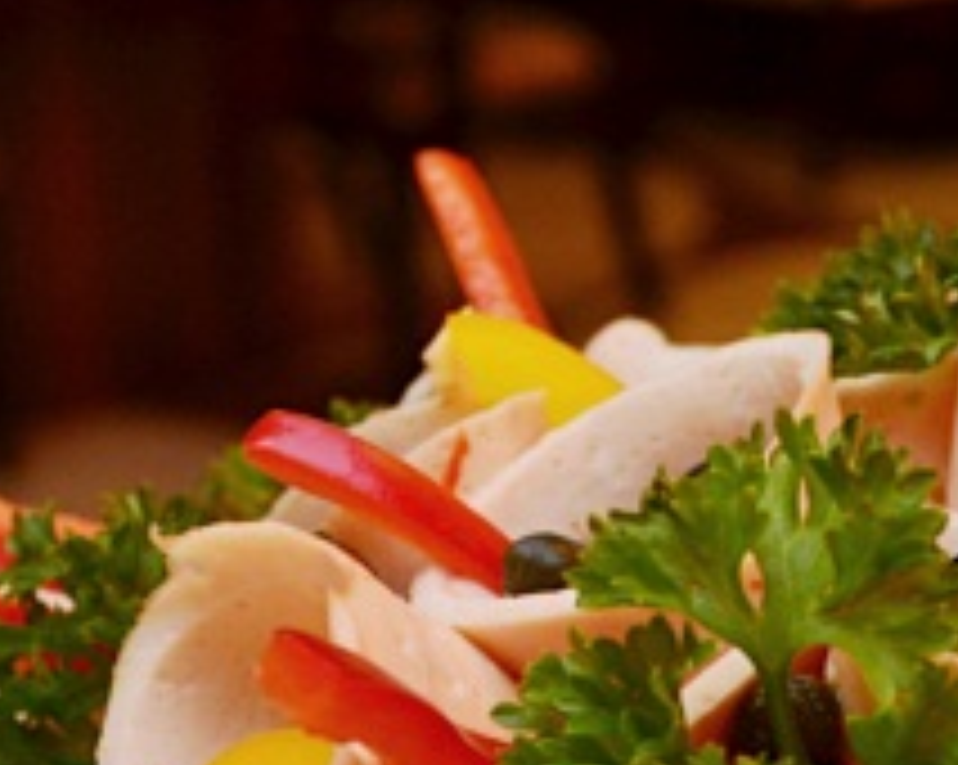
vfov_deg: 12.6
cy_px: 979
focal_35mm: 119
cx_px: 1039
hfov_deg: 15.8
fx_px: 3371
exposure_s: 1/20
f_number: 5.6
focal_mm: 24
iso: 400
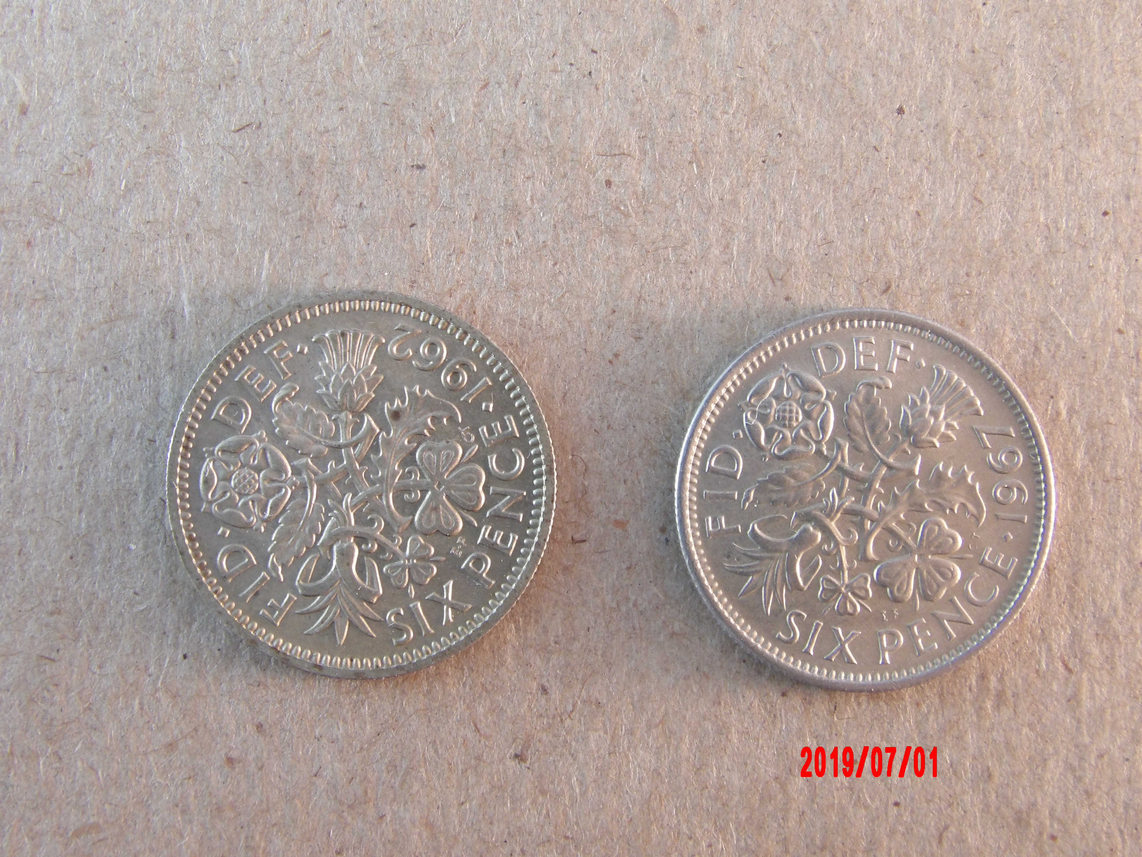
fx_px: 1683
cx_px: 571
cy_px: 428
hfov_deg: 37.5
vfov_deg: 28.6
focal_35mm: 51
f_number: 5.3
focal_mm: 9.2
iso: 263
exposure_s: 1/15
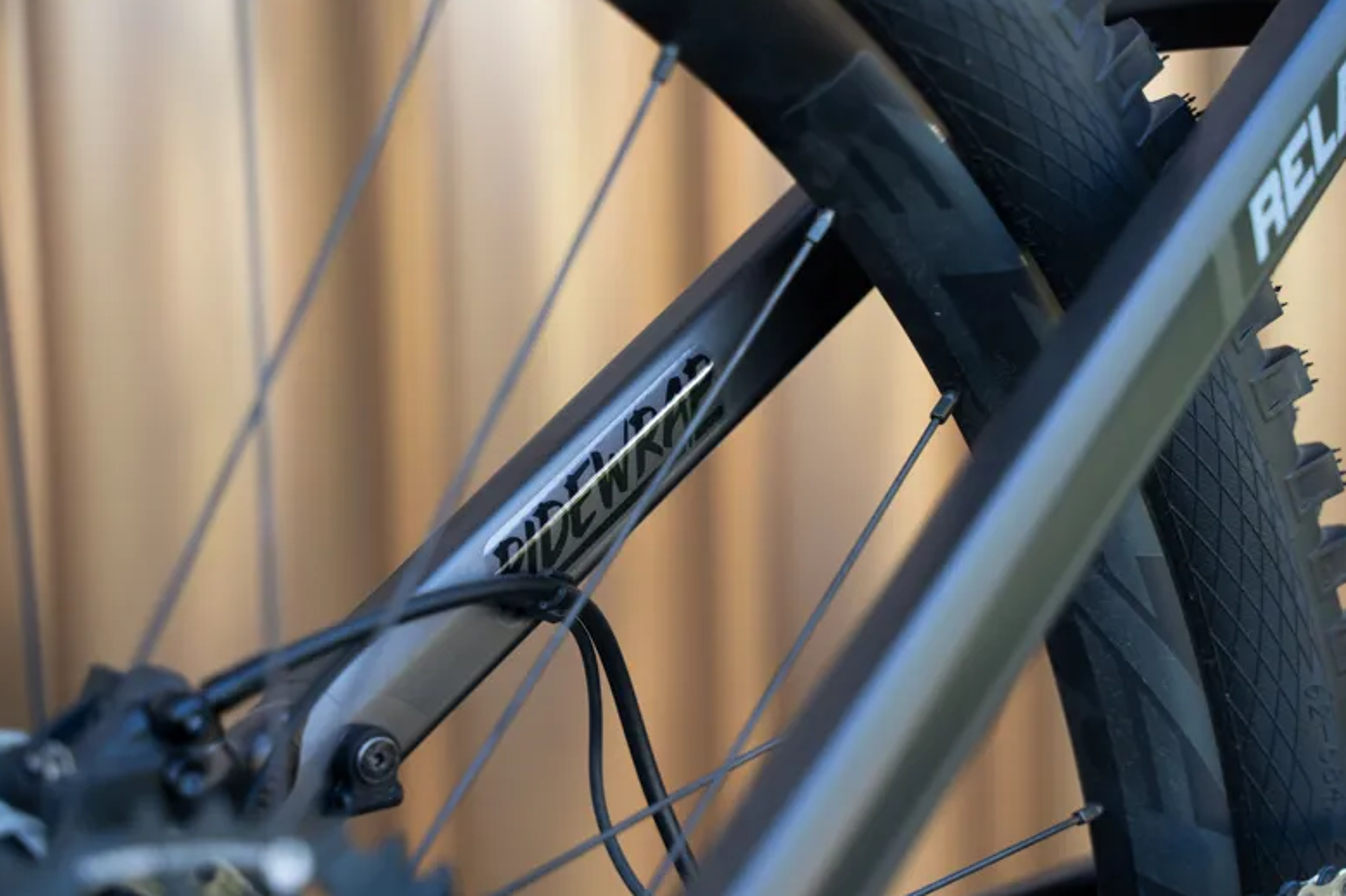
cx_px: 665
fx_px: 2878
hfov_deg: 26.3
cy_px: 438
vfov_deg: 17.7
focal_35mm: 77
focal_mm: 75
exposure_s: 1/800
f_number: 4
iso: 1000
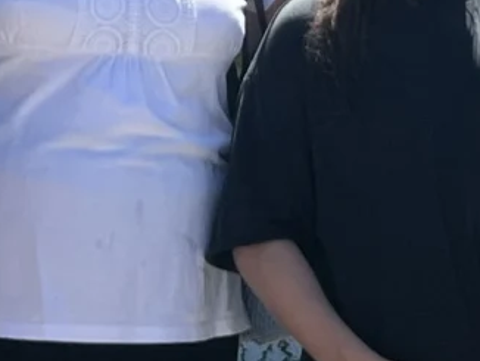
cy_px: -320
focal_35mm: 204
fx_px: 2831
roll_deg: +0.5
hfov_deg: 9.7
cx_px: 287
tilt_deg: +10.0
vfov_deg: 7.1
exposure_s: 1/1869
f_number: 1.5
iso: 50
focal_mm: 5.7
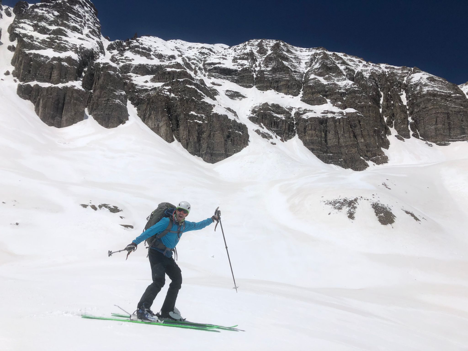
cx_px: 234
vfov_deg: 49.7
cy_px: 176
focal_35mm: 28
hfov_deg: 63.4
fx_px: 379
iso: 20
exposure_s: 1/12048
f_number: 1.8
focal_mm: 3.99
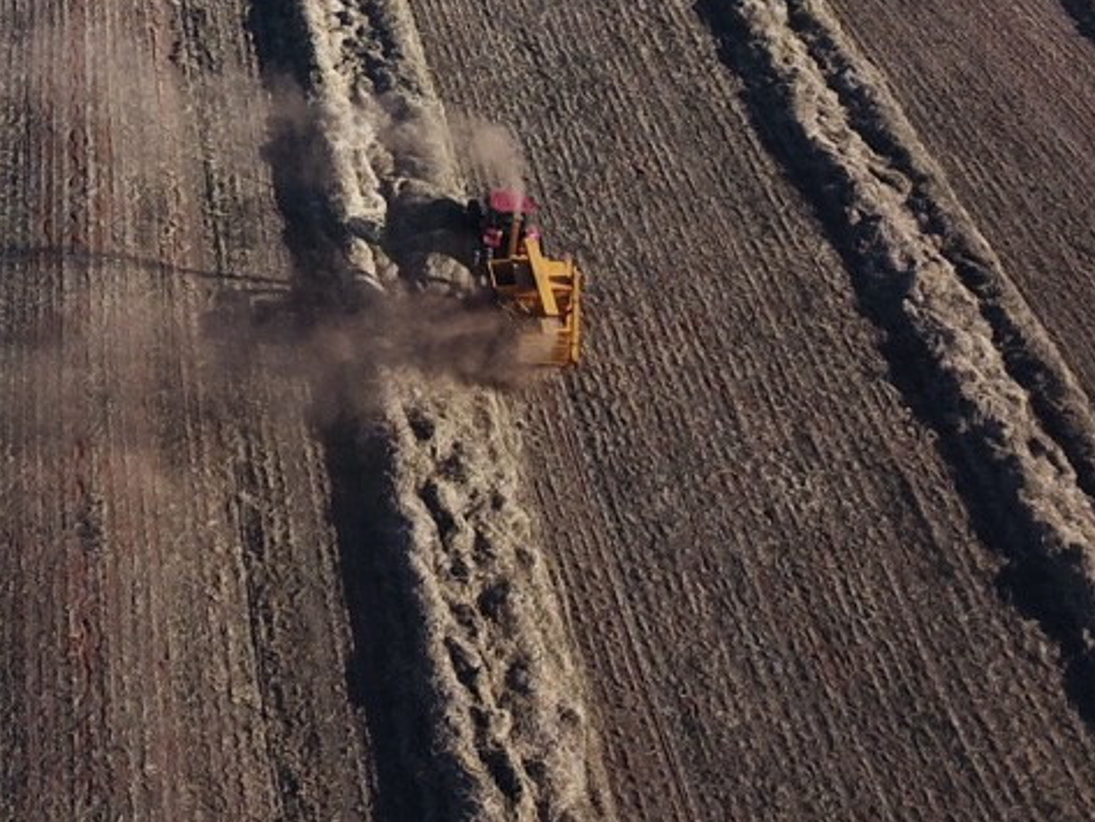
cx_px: 28
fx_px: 2088
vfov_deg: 21.1
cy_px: -95
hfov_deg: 27.8
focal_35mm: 66
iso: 100
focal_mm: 4.73
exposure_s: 1/702
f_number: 2.2
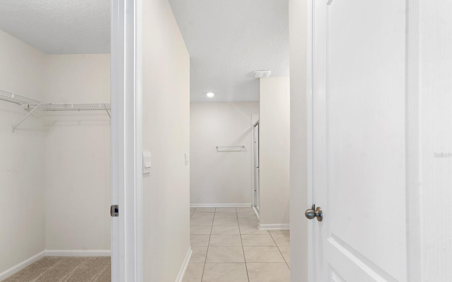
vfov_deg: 64.8
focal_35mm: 18
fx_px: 222
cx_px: 225
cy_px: 155
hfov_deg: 91.1
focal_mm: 17
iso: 100
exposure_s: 1/1.67
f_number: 8
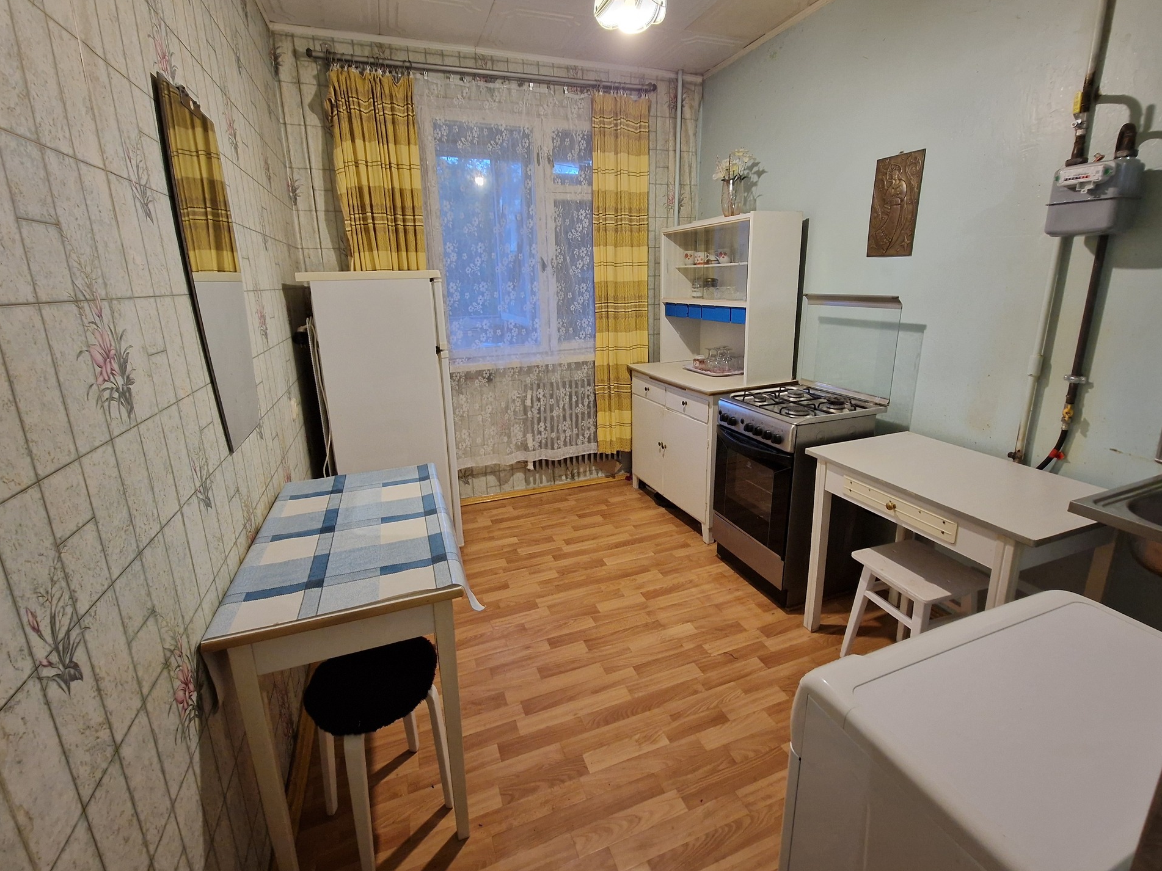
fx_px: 470
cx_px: 576
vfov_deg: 85.5
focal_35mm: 14
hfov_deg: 102.1
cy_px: 407
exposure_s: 1/33
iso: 640
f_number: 2.2
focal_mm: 2.2
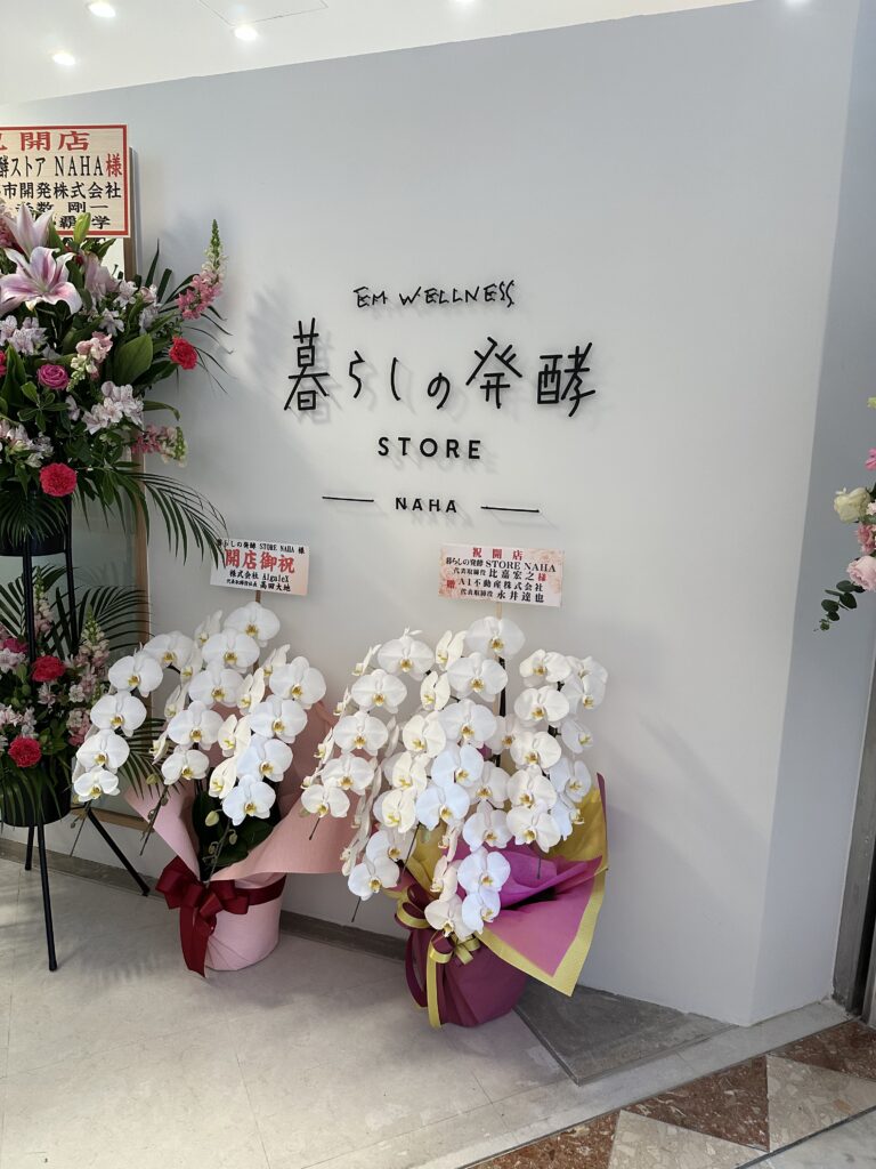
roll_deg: -2.0
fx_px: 810
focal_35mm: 24
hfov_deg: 56.8
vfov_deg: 71.6
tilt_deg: -9.9
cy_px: 584
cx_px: 438
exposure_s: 1/120
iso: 200
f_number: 1.78
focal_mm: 6.86
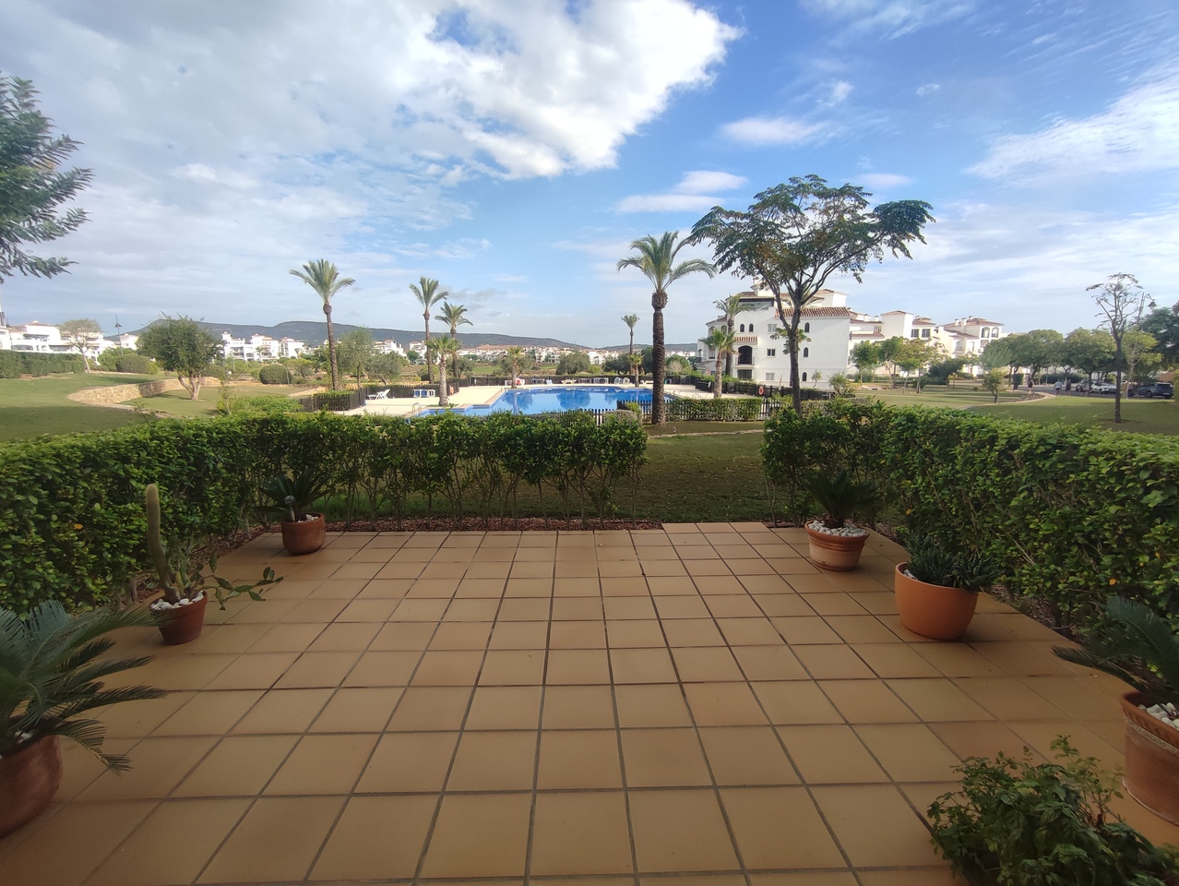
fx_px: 545
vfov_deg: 78.2
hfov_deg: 94.5
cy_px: 443
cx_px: 590
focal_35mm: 16
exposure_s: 1/764
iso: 50
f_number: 2.2
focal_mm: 1.65
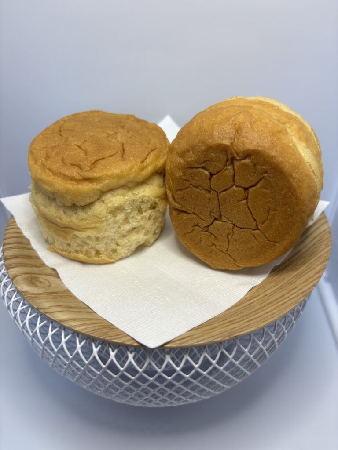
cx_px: 169
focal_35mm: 26
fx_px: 338
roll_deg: -0.4
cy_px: 225
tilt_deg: -38.0
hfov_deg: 53.1
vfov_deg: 67.3
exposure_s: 1/121
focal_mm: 5.96
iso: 64
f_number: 1.6
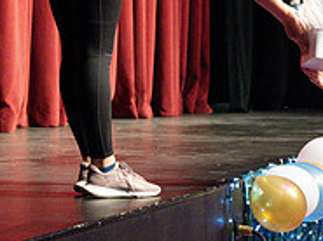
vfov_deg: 8.9
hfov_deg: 11.6
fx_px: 1555
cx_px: 384
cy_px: 79
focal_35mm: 167
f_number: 4
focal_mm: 48
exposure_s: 1/400
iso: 6400
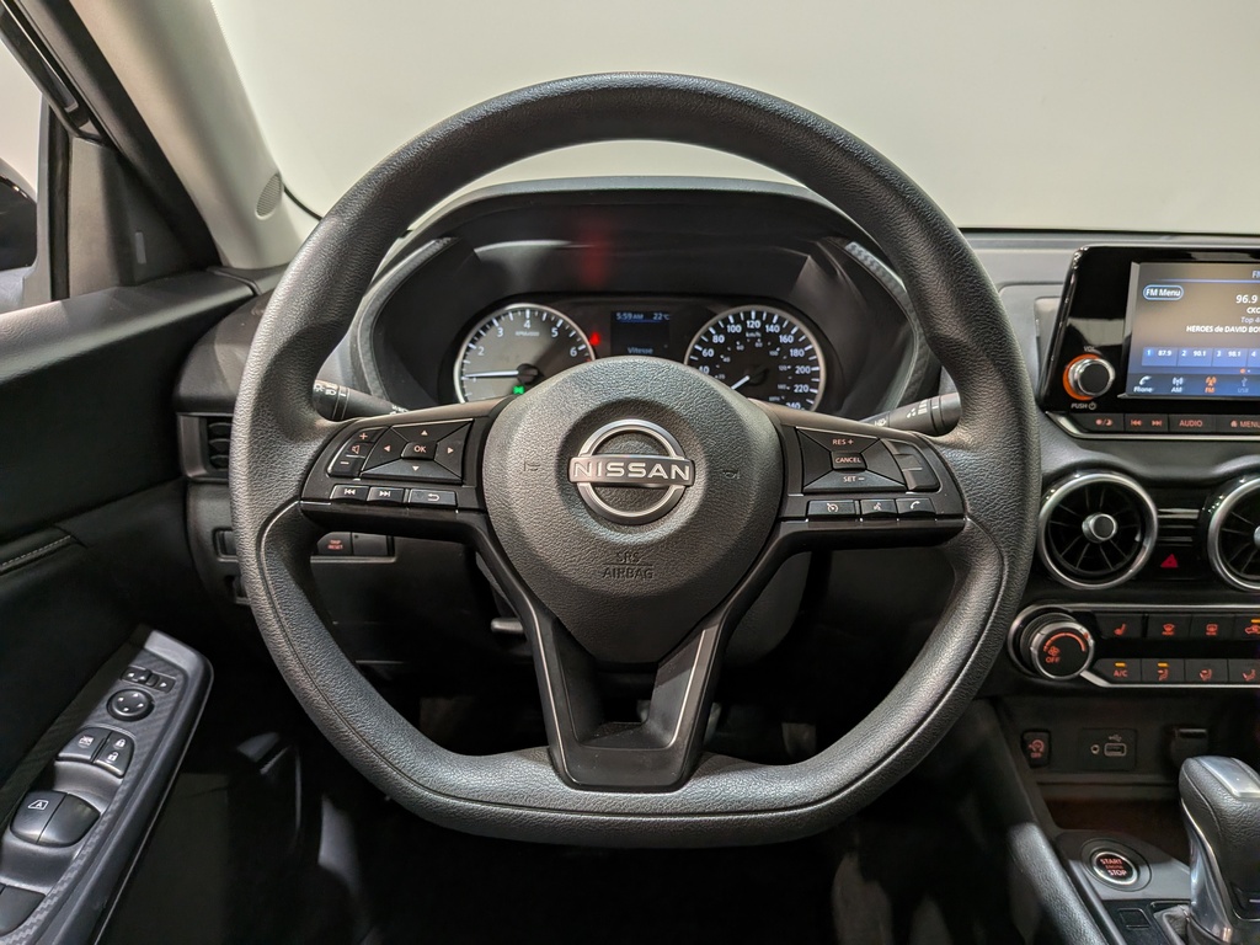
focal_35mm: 24
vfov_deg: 56.8
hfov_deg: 71.6
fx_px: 874
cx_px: 630
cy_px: 472
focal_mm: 4.53
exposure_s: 1/137
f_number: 1.7
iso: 28
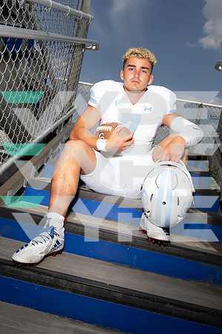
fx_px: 277
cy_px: 167
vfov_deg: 61.9
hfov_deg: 43.6
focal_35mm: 30
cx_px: 111
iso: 125
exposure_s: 1/250
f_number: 11
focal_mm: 30
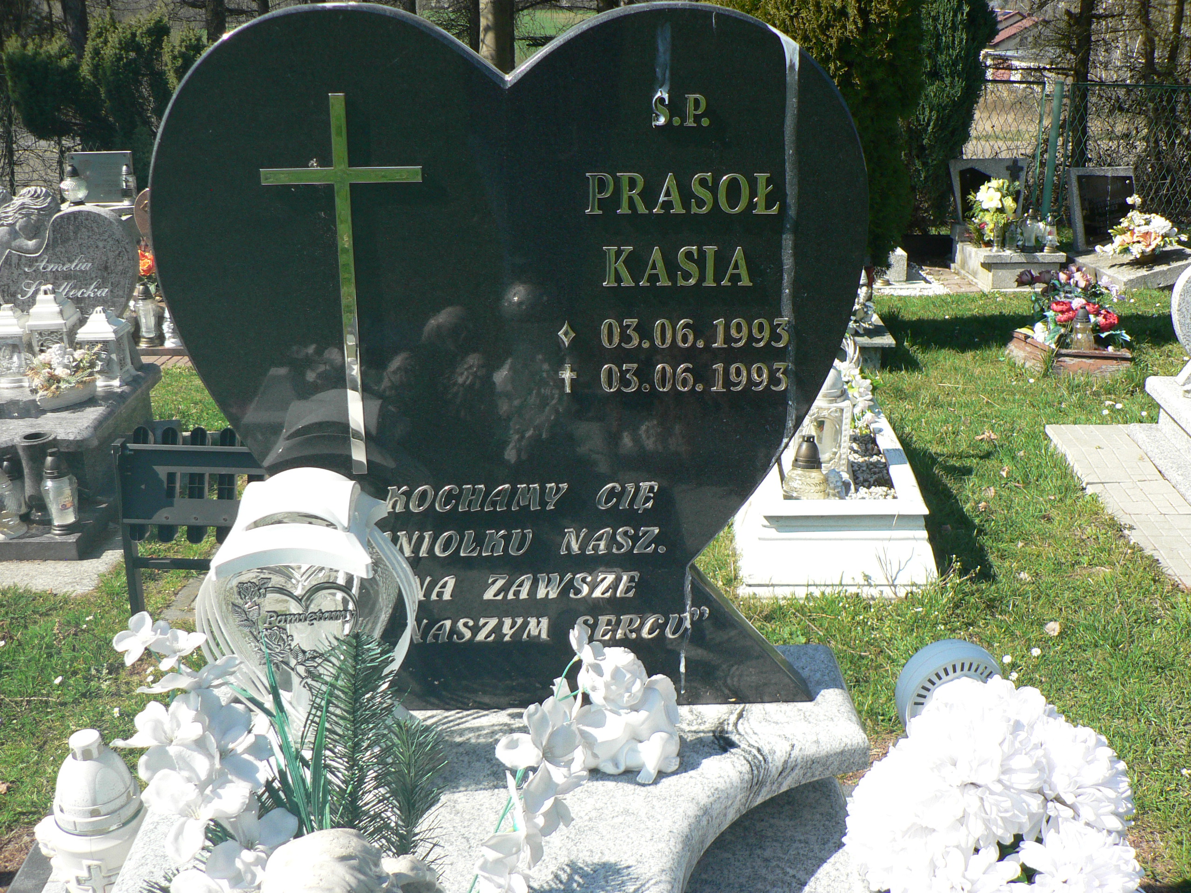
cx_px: 596
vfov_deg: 39.7
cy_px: 446
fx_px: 1239
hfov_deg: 51.4
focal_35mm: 36
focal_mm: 6
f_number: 2.8
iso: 100
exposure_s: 1/800
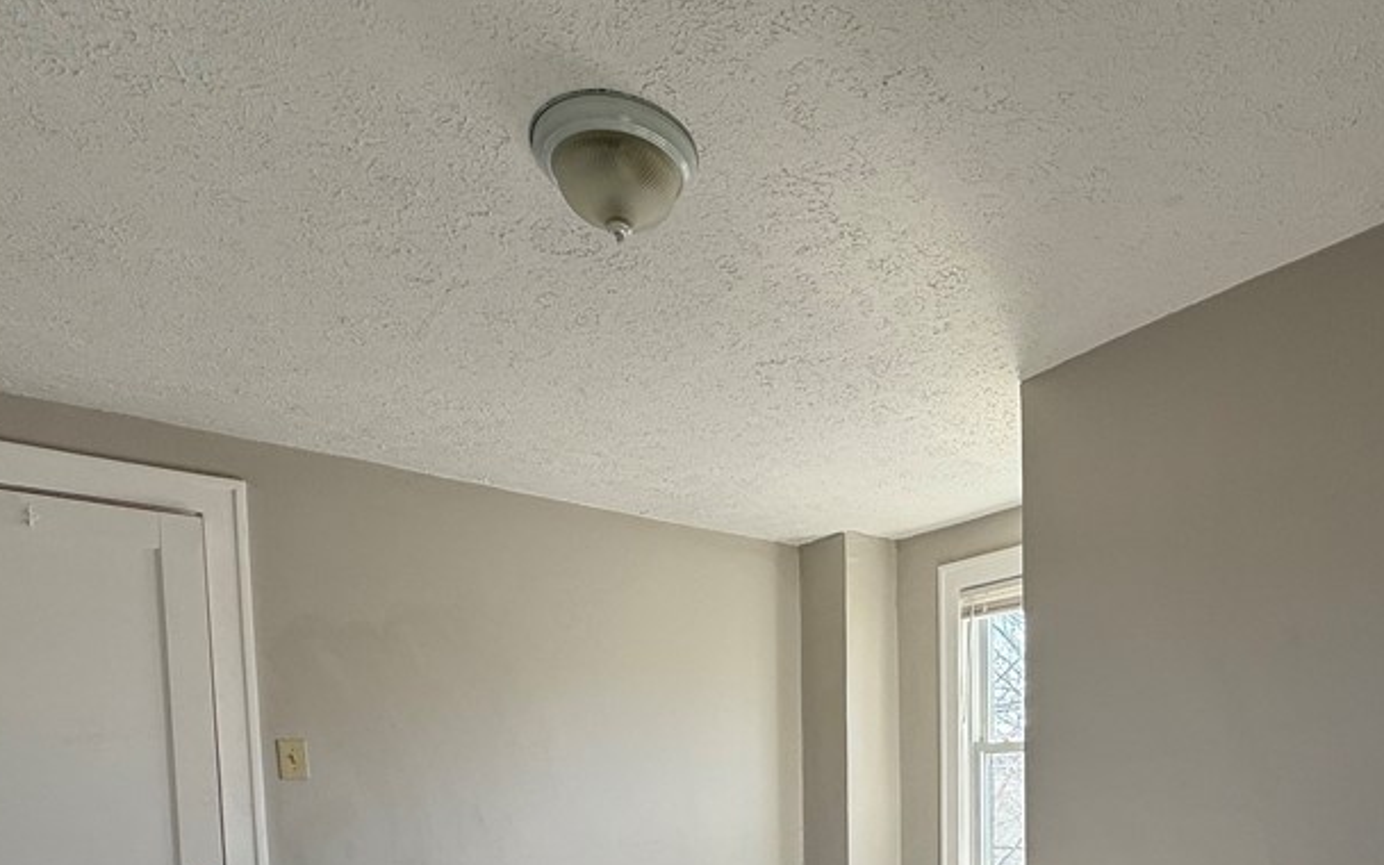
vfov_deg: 42.7
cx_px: 876
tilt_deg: -3.7
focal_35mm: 25
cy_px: 858
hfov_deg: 71.2
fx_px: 943
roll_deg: +0.0
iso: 64
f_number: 2.2
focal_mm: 2.22
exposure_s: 1/128
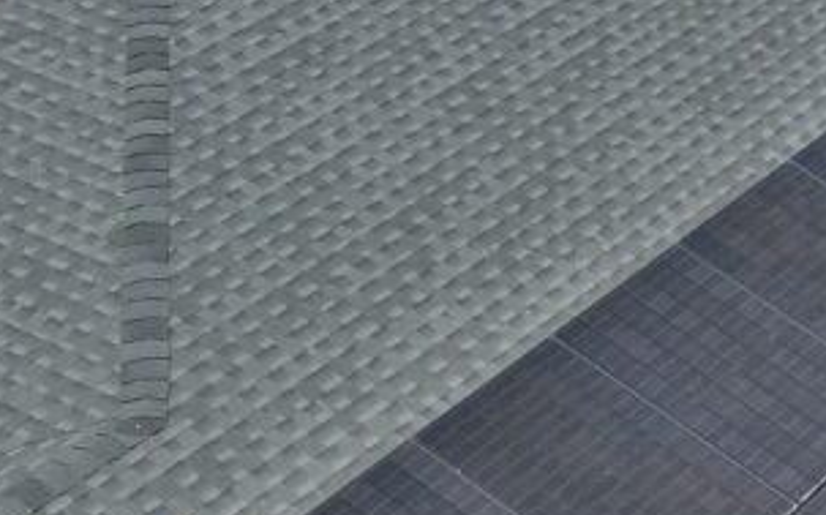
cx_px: 853
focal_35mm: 100
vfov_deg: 12.8
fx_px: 2250
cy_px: 612
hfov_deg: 20.1
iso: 400
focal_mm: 10.57
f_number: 2.8
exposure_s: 1/4115
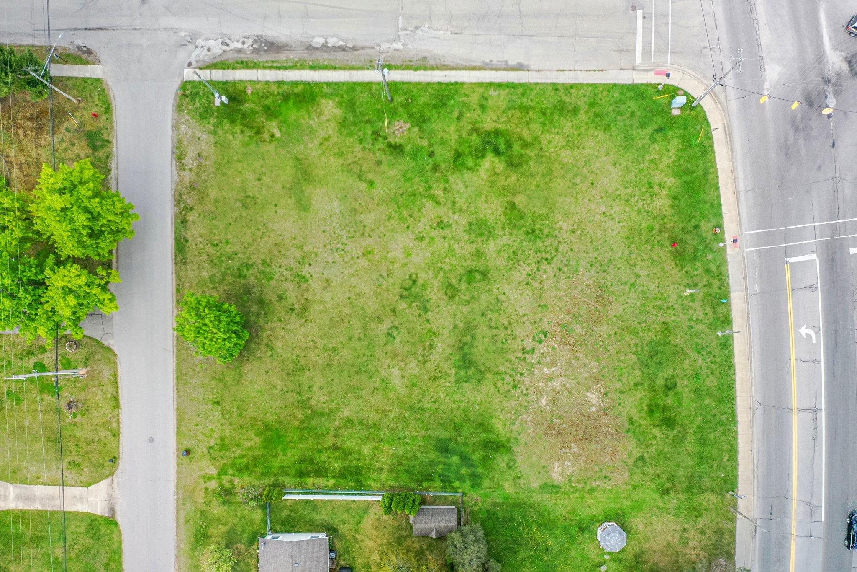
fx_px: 666
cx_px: 428
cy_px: 286
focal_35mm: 28
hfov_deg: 65.5
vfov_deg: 46.4
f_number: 4.5
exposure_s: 1/200
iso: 800
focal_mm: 10.26
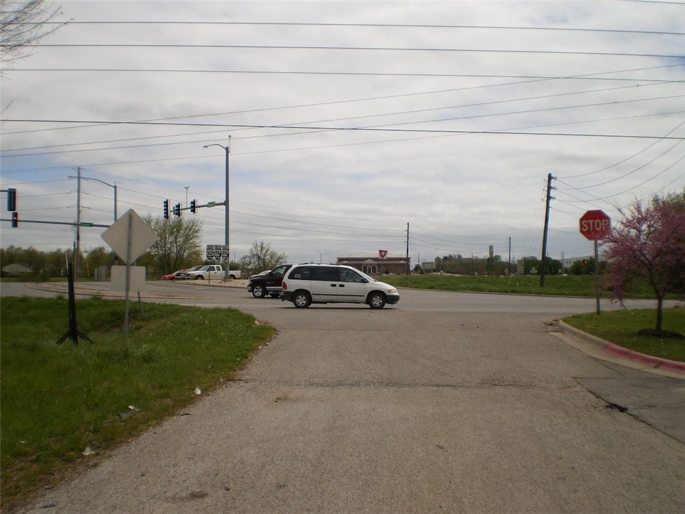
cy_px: 257
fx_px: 712
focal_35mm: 36
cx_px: 342
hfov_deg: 51.4
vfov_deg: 39.7
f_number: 4.6
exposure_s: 1/2000
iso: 64
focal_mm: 6.3
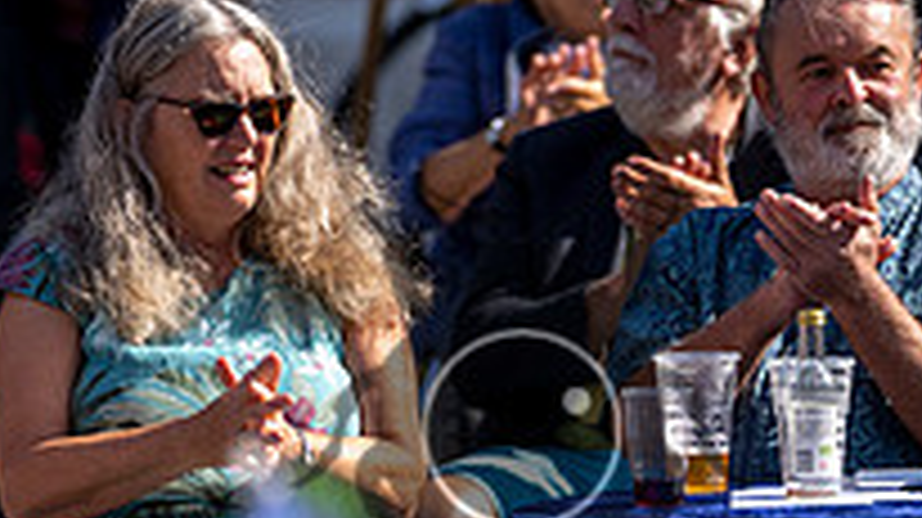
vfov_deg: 2.3
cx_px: 486
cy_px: 538
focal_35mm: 537
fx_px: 13120
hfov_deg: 4.0
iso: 100
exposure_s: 1/1600
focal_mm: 181
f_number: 2.8
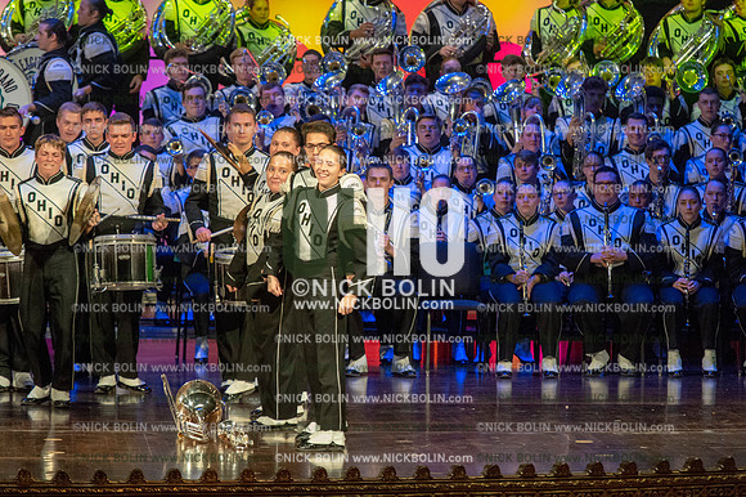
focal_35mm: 240
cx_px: 373
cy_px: 248
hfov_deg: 8.6
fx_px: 4970
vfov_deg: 5.7
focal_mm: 240
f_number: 5.6
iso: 8000
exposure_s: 1/250
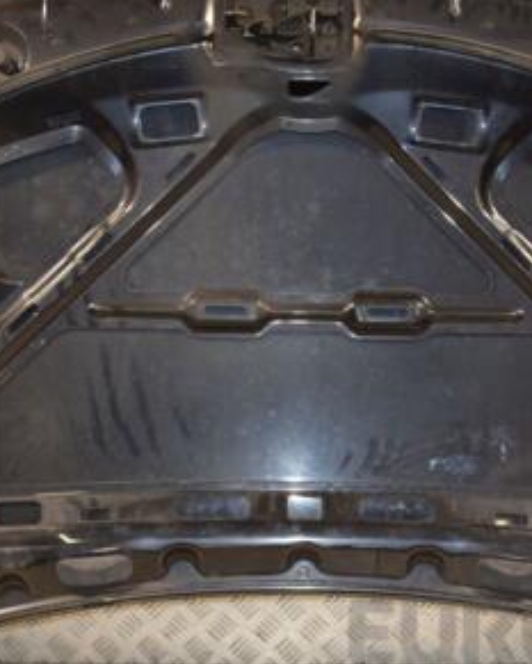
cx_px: 306
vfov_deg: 31.0
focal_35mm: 61
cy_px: 329
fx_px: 1199
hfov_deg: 25.0
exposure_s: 1/160
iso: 800
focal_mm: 21
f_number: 5
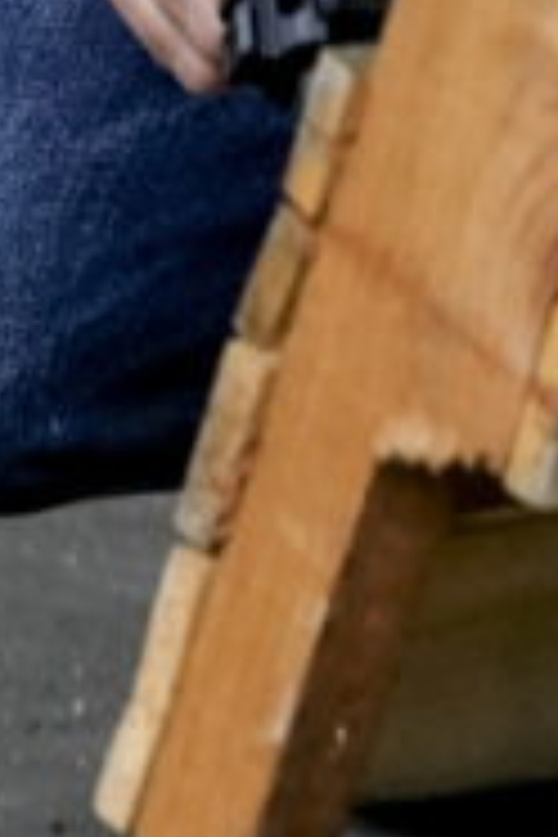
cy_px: -747
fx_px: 20505
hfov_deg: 1.6
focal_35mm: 882
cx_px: 472
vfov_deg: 2.3
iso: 800
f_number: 5.6
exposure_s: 1/250
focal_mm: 137
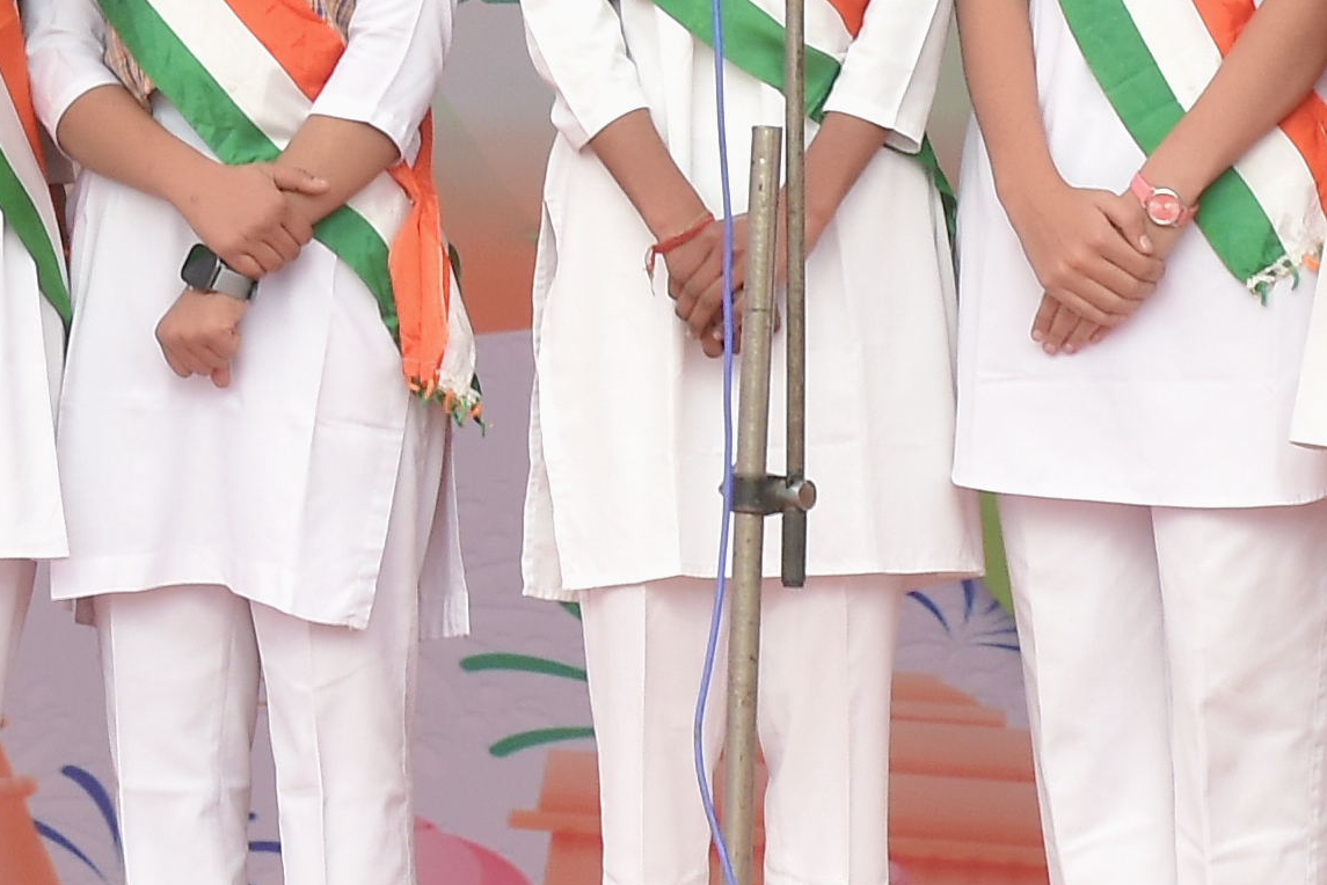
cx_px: -875
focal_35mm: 440
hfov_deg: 4.6
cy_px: 270
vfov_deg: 3.1
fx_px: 16222
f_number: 7.1
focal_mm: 56
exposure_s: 1/125
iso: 250
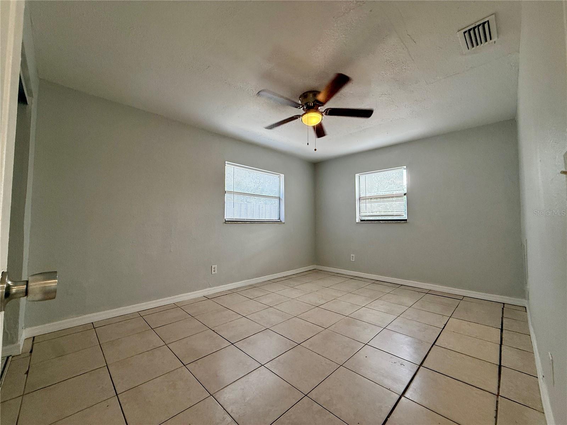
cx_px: 284
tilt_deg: +3.9
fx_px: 229
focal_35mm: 14
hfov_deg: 102.1
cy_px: 212
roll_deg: -0.1
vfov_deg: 85.7
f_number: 2.2
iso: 160
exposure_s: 1/120
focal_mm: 2.22
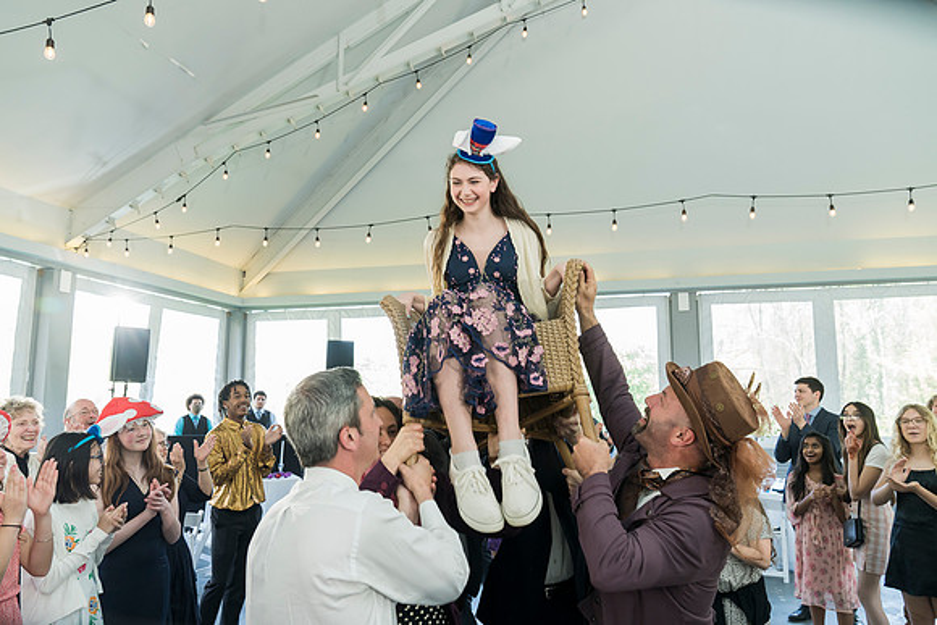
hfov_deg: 71.5
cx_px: 468
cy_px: 312
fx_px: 651
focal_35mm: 25
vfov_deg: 51.3
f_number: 4
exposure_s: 1/200
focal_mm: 25
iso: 1250
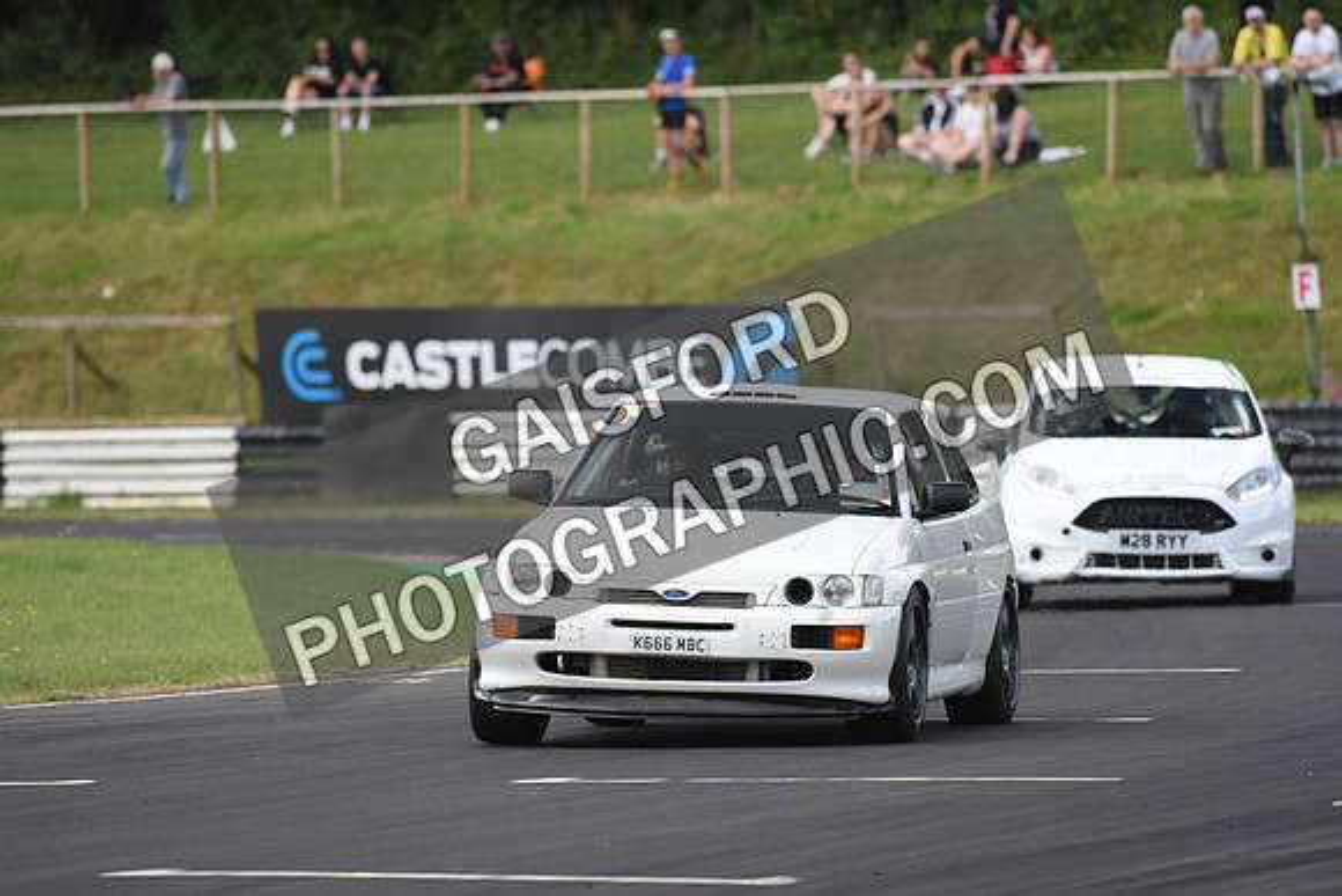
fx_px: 14914
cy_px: 448
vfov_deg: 3.4
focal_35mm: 400
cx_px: 671
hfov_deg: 5.2
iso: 1600
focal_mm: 400
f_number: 5.6
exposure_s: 1/1000
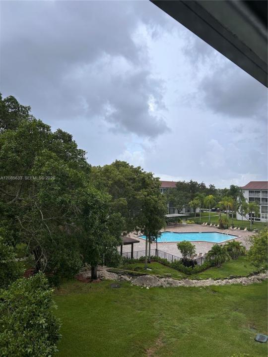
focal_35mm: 26
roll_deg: -2.0
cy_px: 178
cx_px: 134
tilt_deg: +3.3
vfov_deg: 67.3
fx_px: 268
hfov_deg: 53.1
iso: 50
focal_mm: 5.7
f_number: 1.5
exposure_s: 1/957
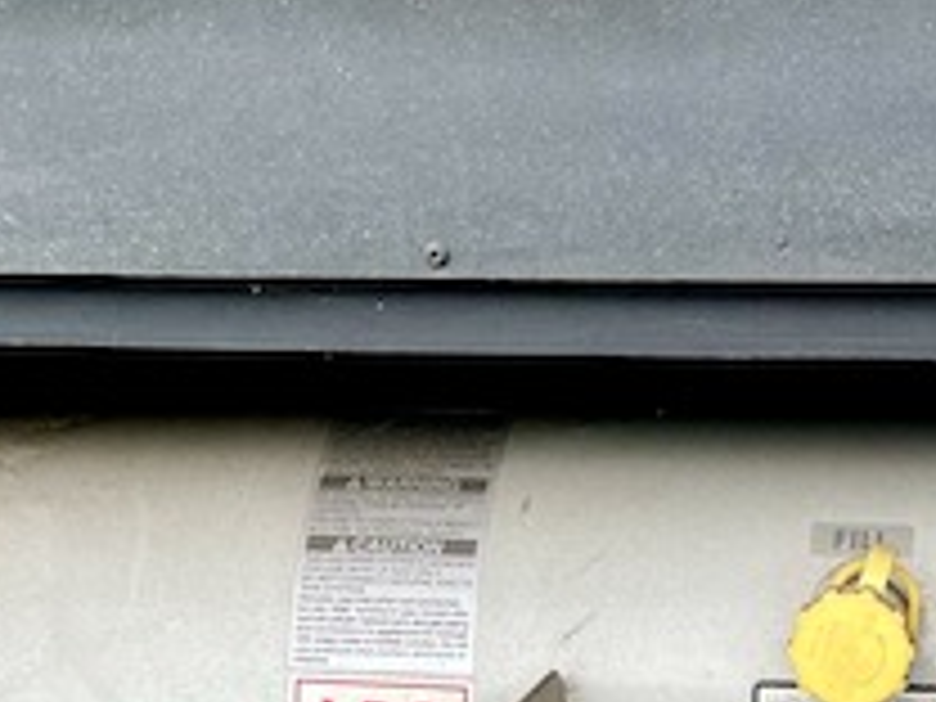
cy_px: 855
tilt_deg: -20.0
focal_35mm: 75
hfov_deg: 24.0
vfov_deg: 18.5
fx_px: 2028
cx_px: 1071
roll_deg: -2.3
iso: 32
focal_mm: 5.1
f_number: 1.6
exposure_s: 1/235
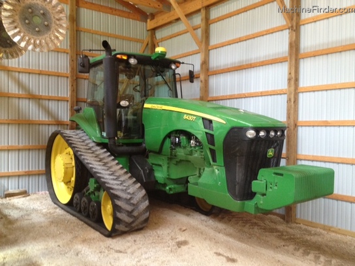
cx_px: 178
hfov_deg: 52.6
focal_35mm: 35
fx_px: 359
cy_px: 133
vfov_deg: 40.7
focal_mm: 4.28
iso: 200
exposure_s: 1/20
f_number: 2.4
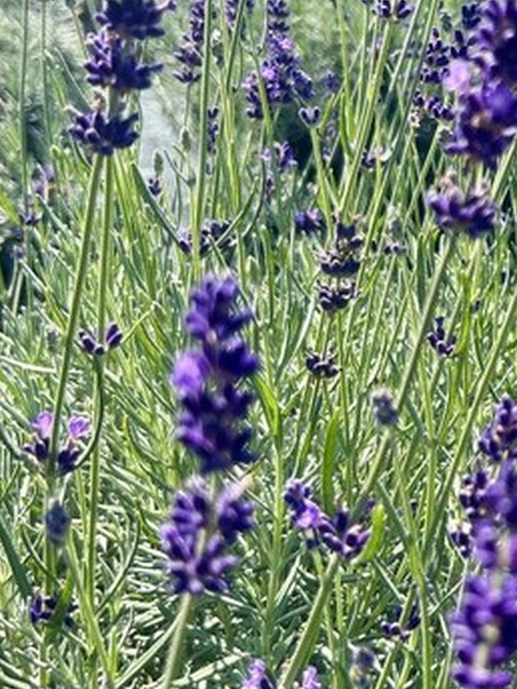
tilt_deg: -22.1
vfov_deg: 28.4
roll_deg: +1.9
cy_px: 250
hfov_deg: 20.2
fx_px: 1354
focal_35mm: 68
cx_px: 626
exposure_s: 1/1553
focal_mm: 5.7
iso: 50
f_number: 1.5
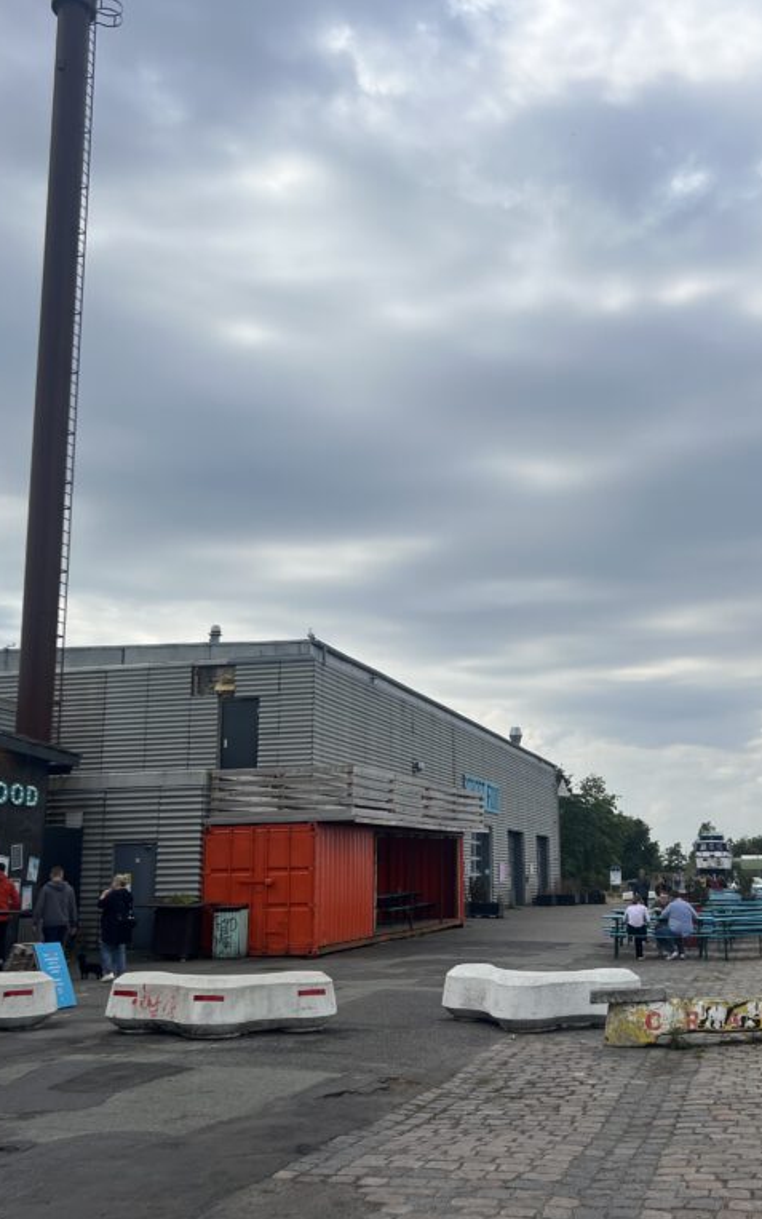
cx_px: 492
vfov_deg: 52.7
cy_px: 609
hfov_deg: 34.2
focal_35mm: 37
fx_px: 1229
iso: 50
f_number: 1.5
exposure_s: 1/5319
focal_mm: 5.7
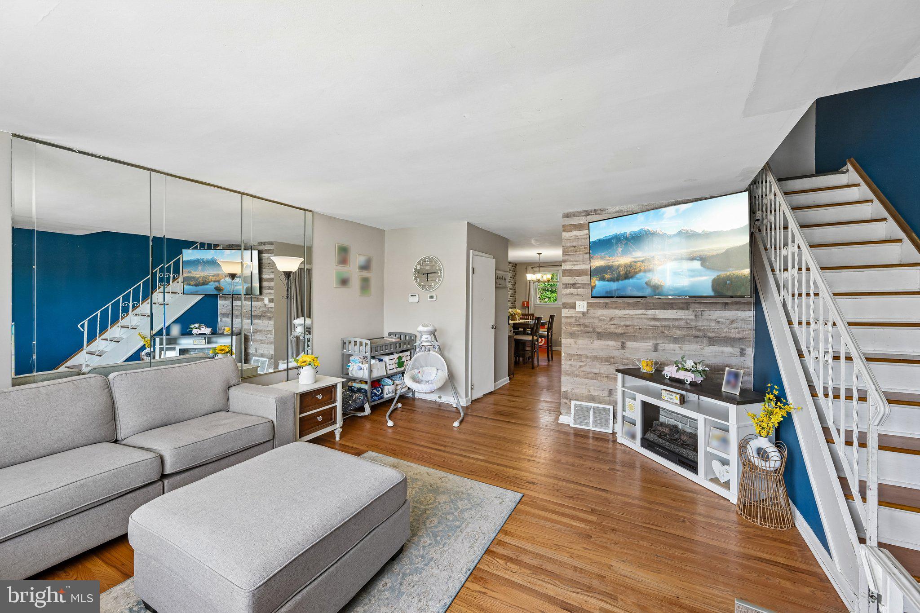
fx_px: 358
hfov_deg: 104.3
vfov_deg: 81.2
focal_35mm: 14
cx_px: 460
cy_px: 306
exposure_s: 1/15
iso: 400
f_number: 8
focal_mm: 14
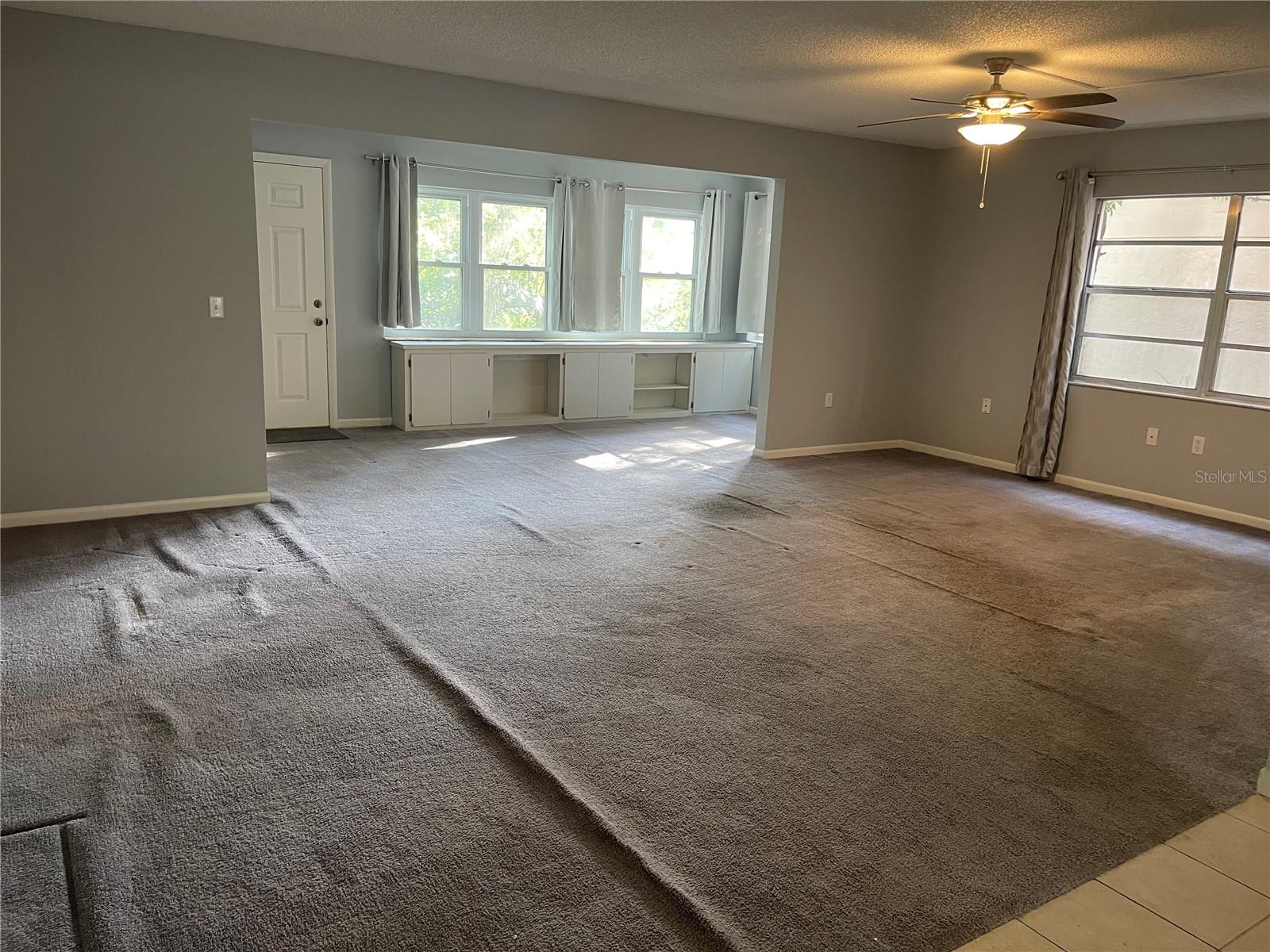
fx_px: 917
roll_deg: -2.9
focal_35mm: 25
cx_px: 635
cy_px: 476
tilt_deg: -13.0
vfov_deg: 54.9
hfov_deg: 69.4
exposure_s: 1/60
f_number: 1.6
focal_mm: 5.1
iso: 200
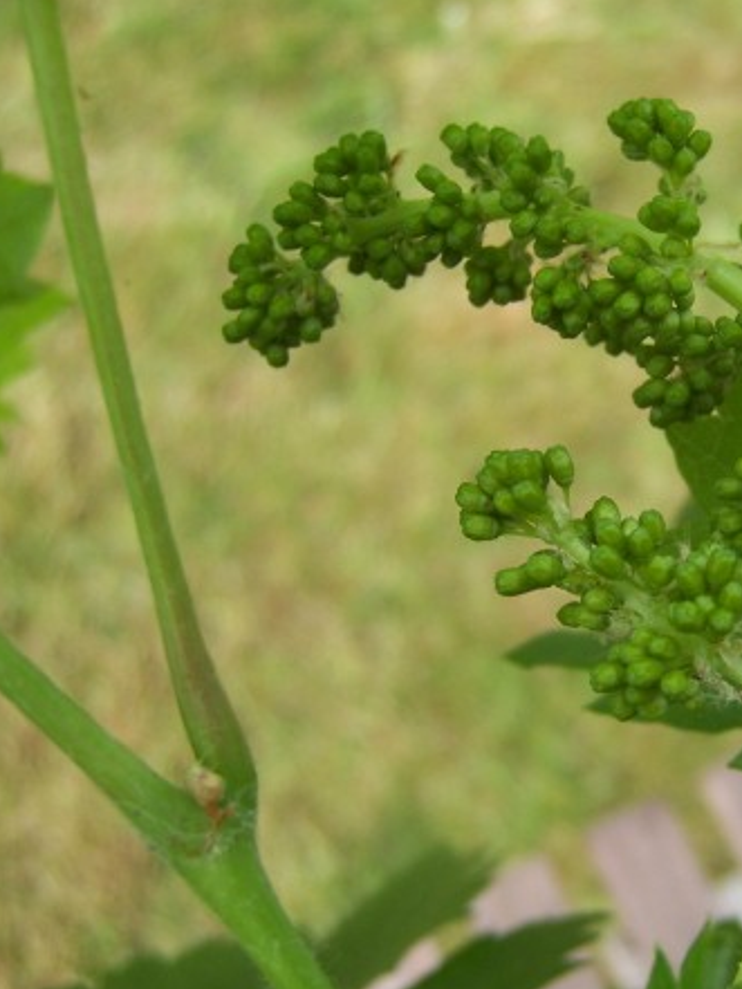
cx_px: 661
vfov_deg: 38.9
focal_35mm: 49
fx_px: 1400
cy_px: 496
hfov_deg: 28.6
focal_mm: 6.2
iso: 80
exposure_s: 1/320
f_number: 2.8
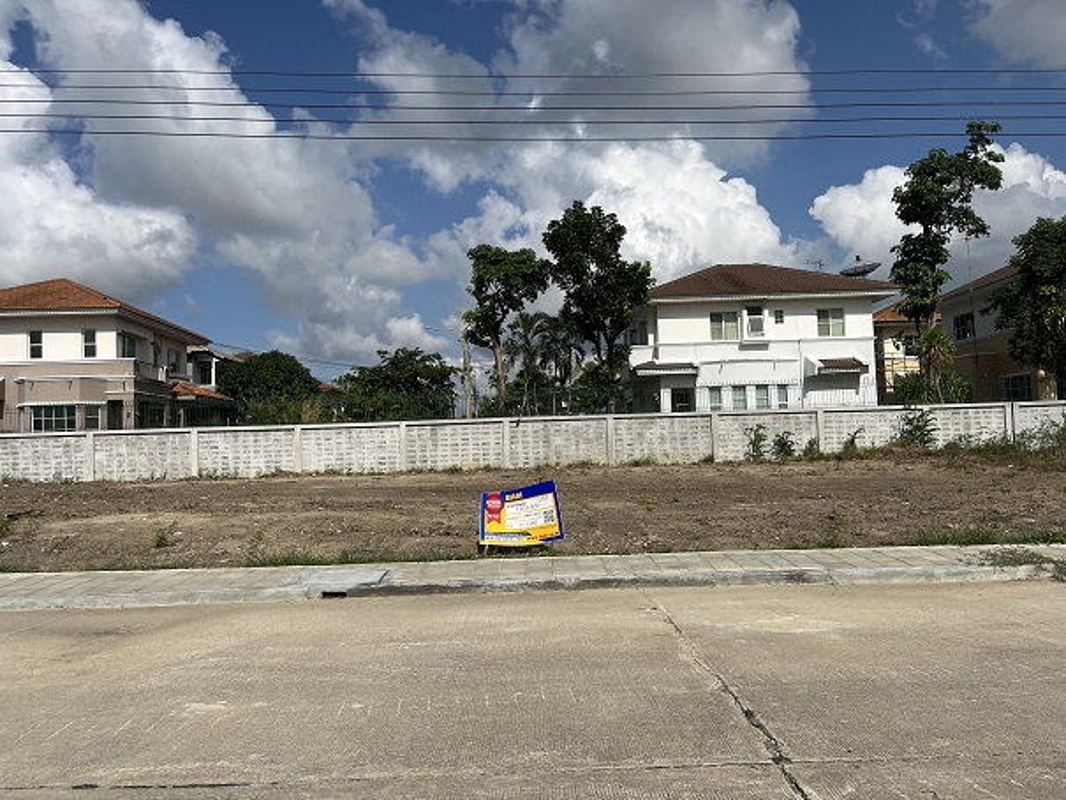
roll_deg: +2.3
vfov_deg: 53.1
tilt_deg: +4.2
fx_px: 801
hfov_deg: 67.3
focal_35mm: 26
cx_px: 533
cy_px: 400
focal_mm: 5.1
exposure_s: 1/9091
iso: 50
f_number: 1.6
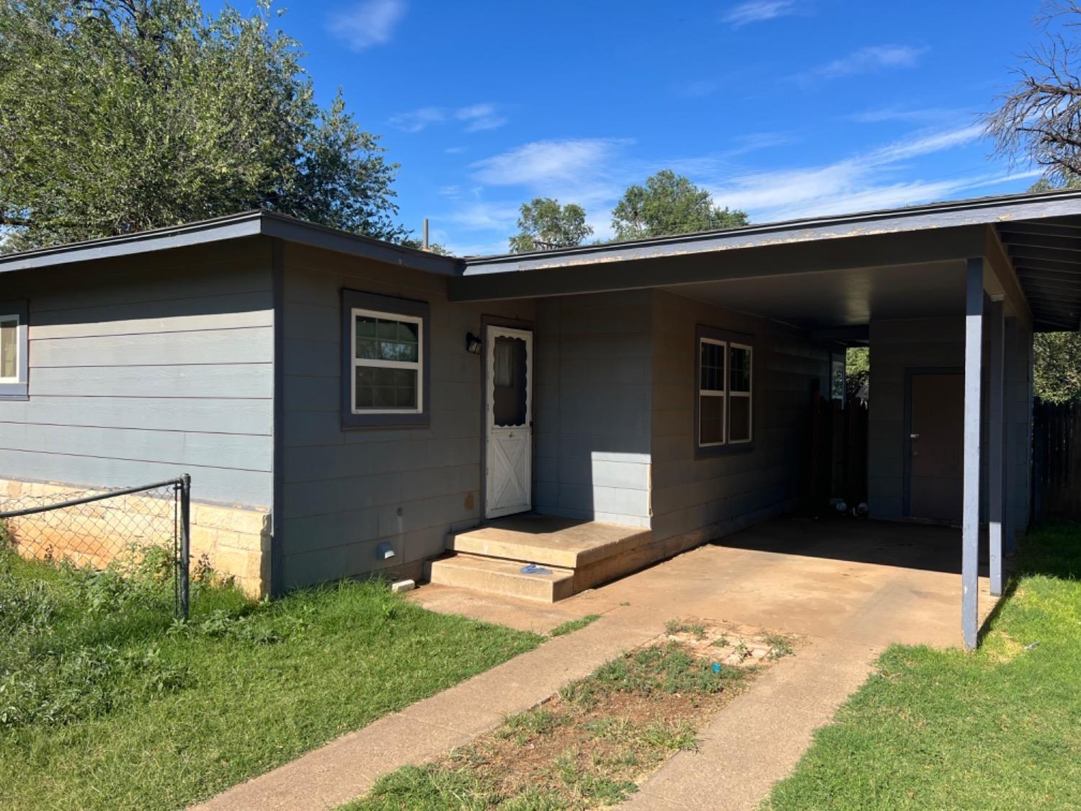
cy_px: 406
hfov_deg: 67.3
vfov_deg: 53.1
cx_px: 540
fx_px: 812
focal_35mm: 26
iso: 50
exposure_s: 1/3257
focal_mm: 5.7
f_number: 1.5
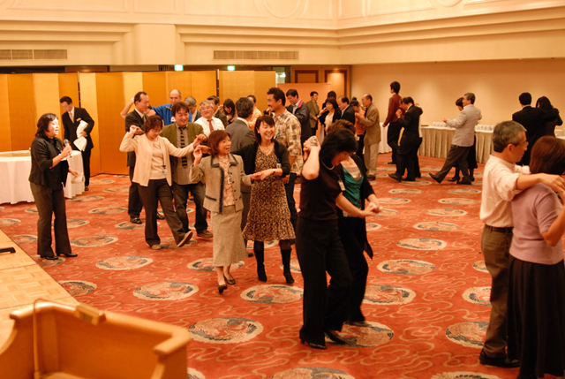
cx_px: 282
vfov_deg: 32.0
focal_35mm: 42
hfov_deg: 46.3
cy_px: 190
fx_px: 660
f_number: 2
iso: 800
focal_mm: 28
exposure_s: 1/80
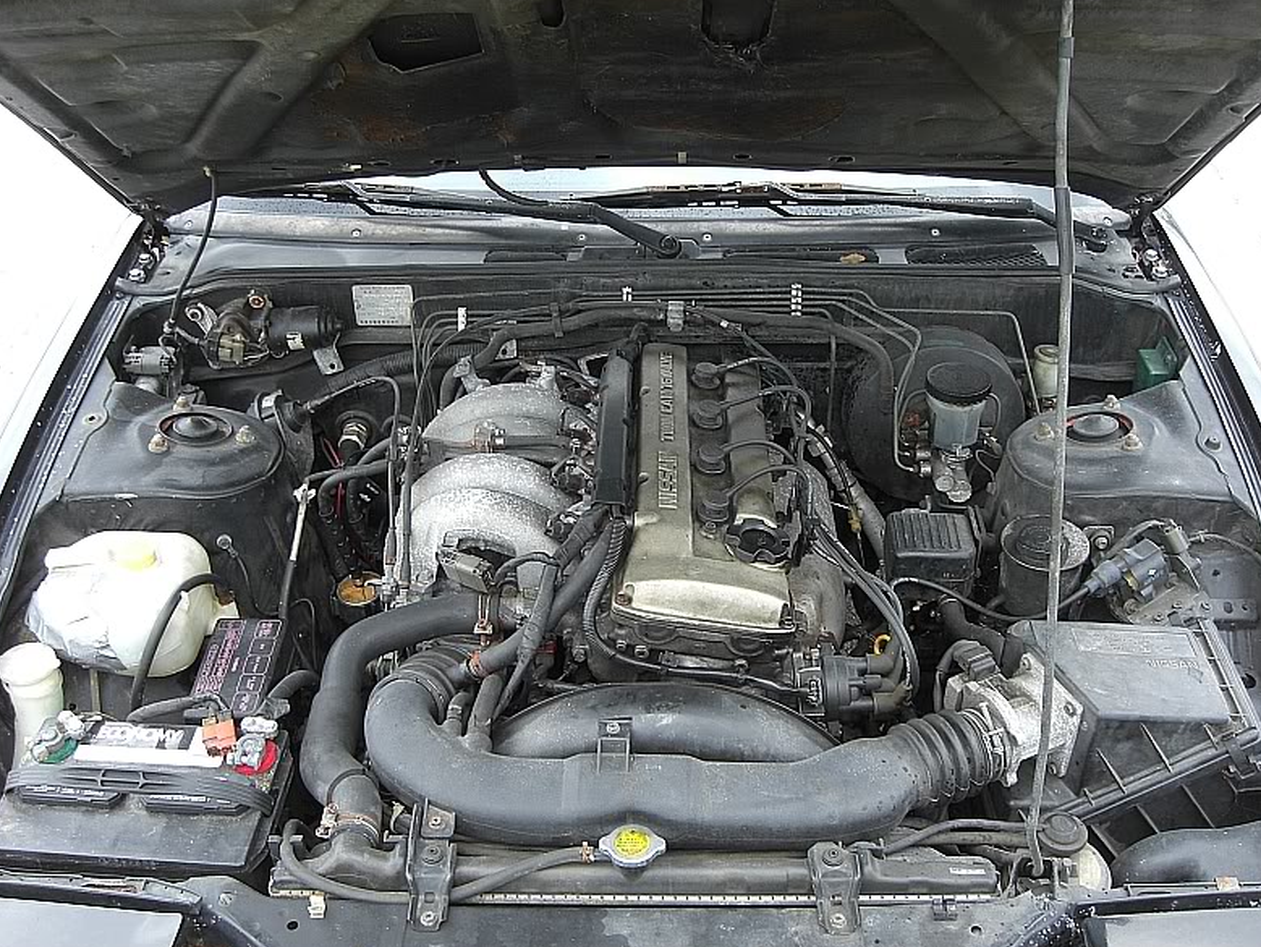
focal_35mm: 39
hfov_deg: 47.8
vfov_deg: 36.8
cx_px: 635
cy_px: 471
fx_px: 1421
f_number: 2.8
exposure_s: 1/125
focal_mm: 7.9
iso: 80
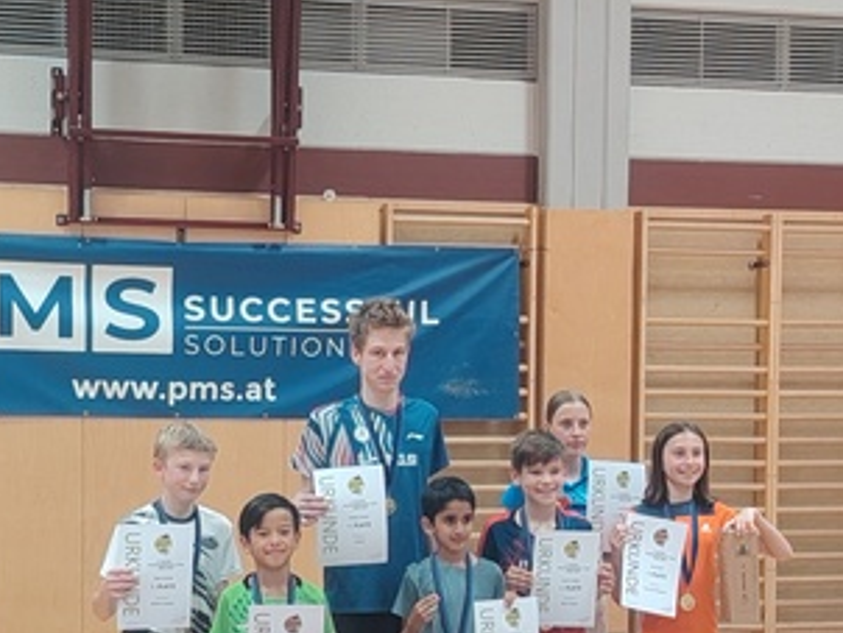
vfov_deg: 17.9
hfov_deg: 23.8
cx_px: 416
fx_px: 1999
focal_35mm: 82
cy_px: 452
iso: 347
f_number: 1.75
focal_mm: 5.25
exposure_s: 1/50
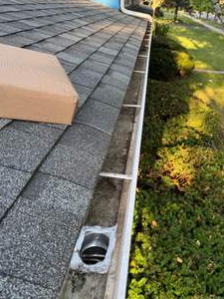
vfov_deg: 56.8
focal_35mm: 32
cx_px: 139
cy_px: 140
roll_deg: -0.2
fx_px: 276
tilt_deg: -26.7
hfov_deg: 43.8
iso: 64
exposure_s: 1/144
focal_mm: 6.76
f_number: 1.78
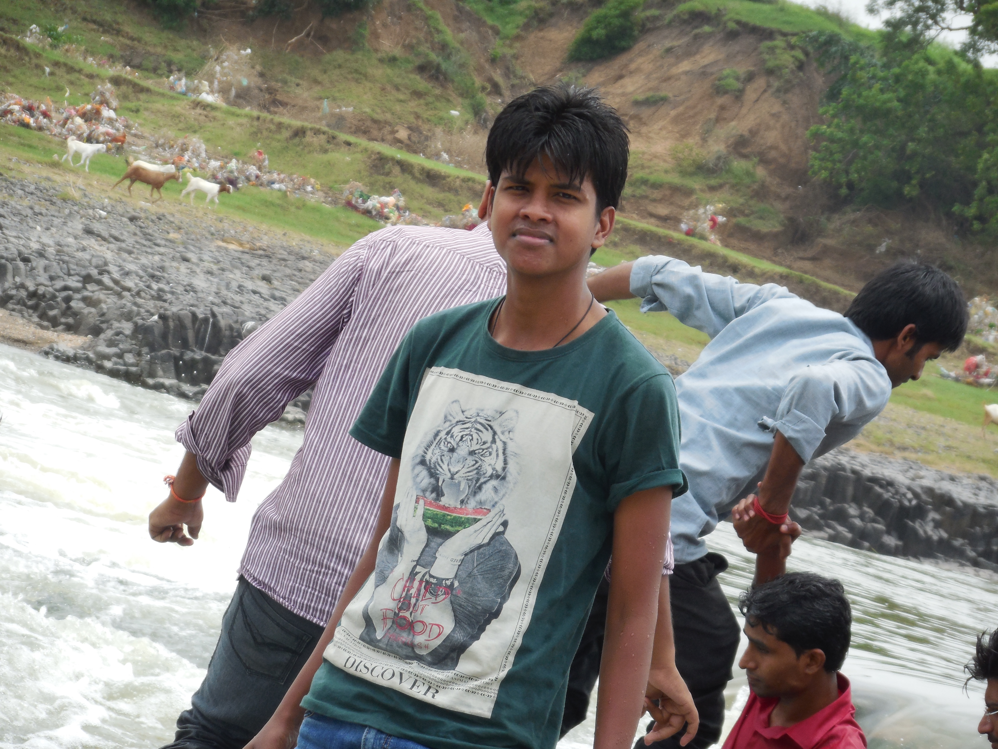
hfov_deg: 10.2
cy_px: 374
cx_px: 499
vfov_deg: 7.7
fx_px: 5564
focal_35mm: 193
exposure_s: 1/320
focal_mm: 34.4
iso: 125
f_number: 5.5
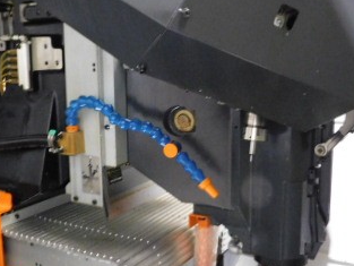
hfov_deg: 40.3
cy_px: 132
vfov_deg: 30.9
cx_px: 148
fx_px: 481
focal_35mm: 47
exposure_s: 1/4
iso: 800
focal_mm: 4
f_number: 3
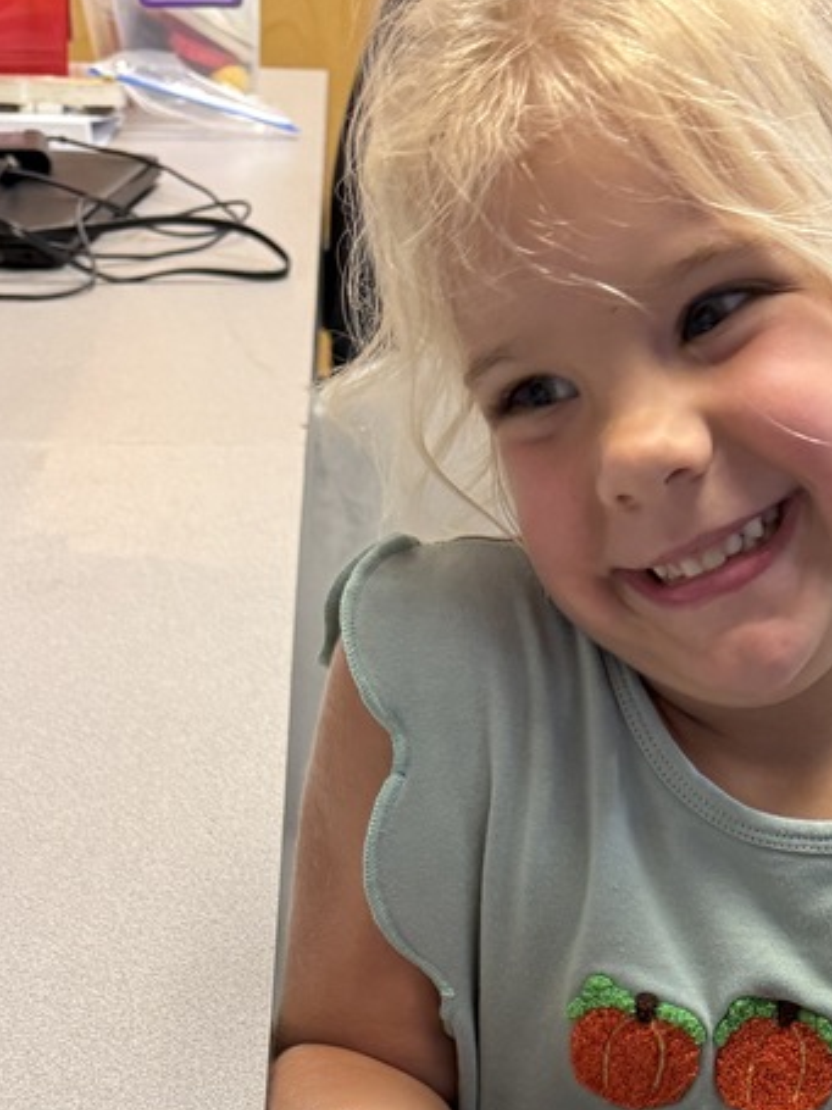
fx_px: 1731
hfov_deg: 26.0
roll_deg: -4.9
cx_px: 771
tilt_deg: -36.9
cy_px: 1120
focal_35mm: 54
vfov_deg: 32.6
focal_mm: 6.76
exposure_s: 1/60
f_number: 1.78
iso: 250
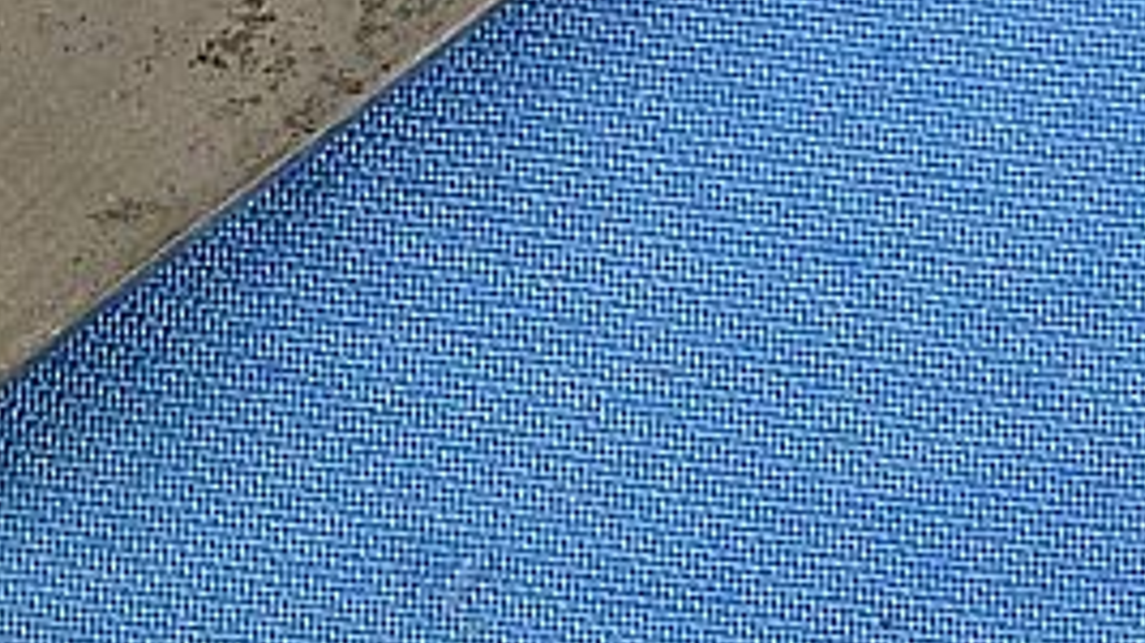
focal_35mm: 248
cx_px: 875
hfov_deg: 8.7
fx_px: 7527
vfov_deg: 4.8
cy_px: -579
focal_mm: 13.6
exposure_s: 1/80
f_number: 4.7
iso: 400
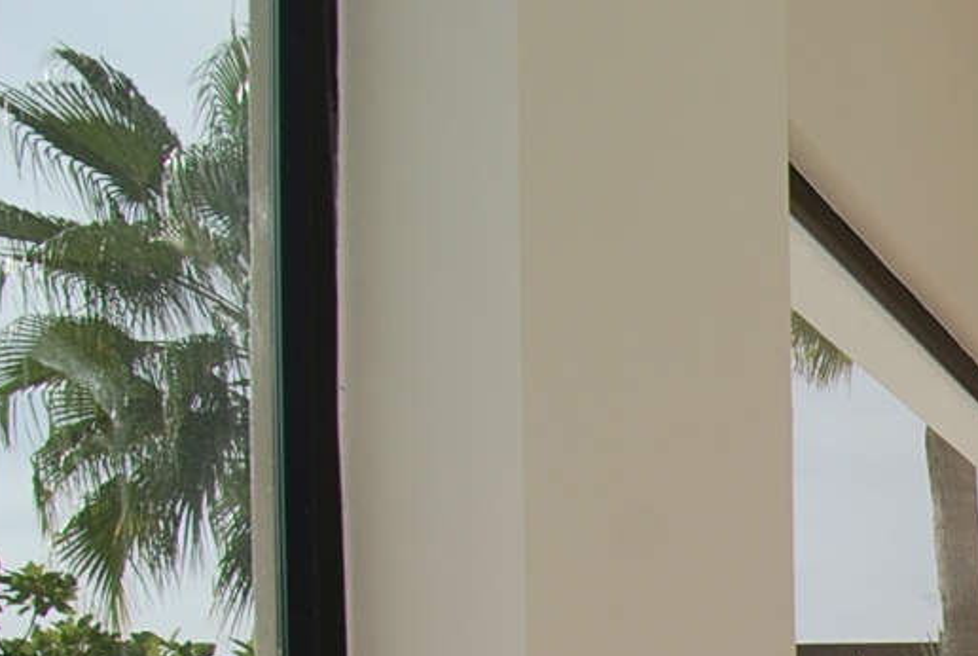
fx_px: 1684
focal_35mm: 62
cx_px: 1806
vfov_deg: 18.7
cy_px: 1060
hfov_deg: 20.8
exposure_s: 1/200
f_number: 8
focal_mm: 11
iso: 100
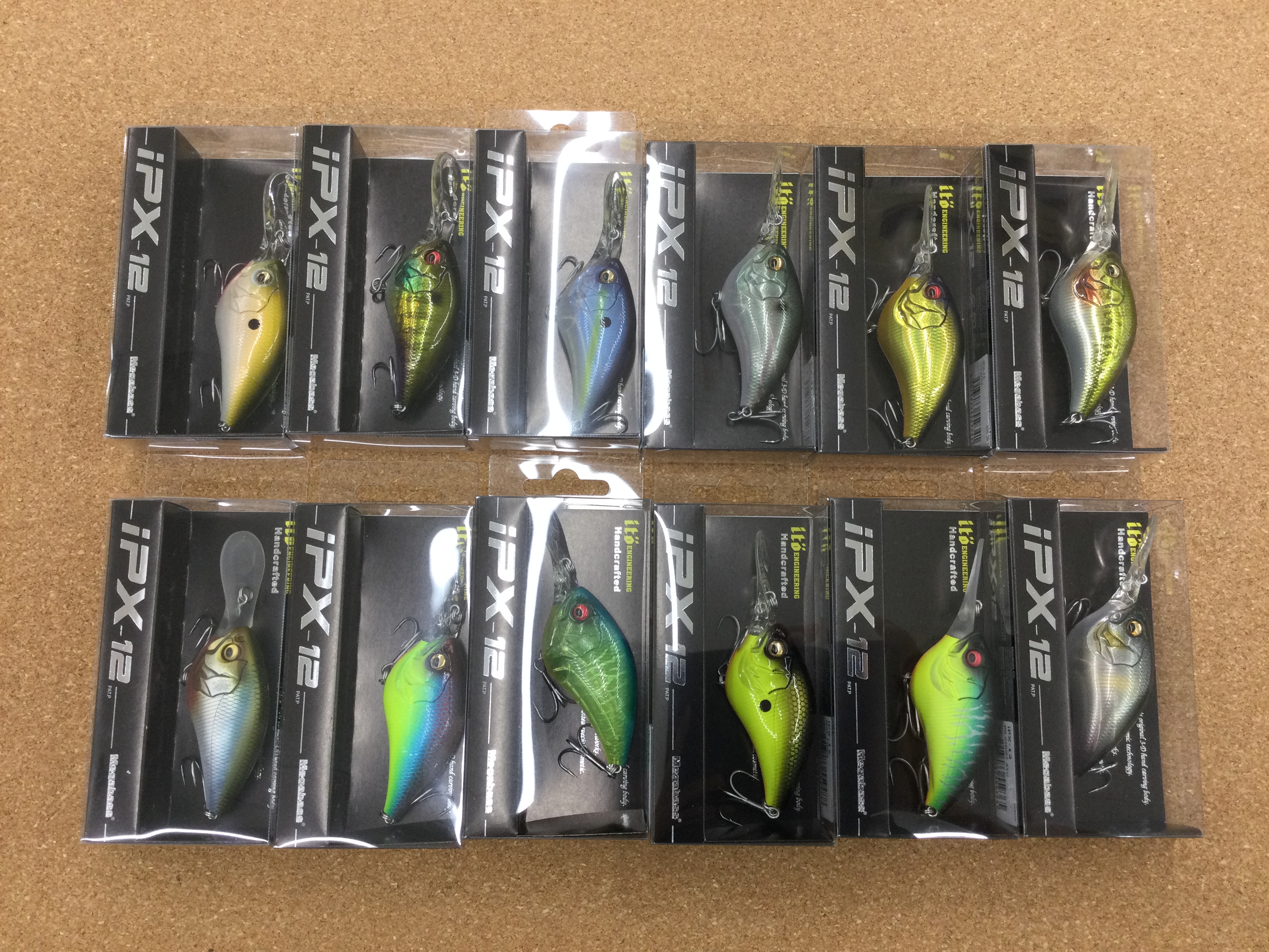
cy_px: 476
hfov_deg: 58.4
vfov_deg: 45.4
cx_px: 634
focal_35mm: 31
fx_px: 1136
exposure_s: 1/30
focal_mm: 3.3
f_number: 2.4
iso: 50
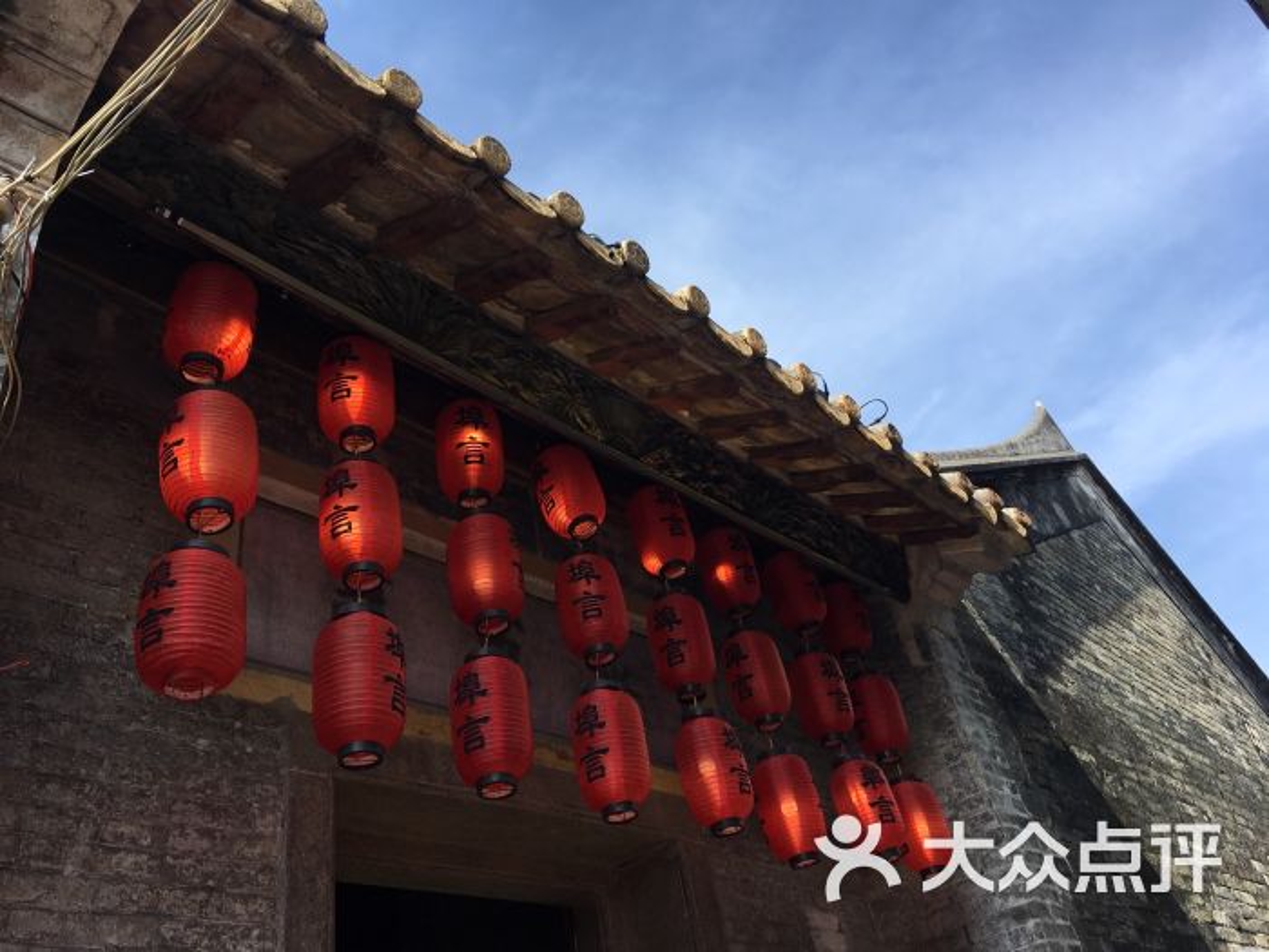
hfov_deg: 61.7
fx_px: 1063
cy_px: 476
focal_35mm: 29
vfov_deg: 48.2
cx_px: 634
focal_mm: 4.15
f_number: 2.2
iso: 25
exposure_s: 1/777
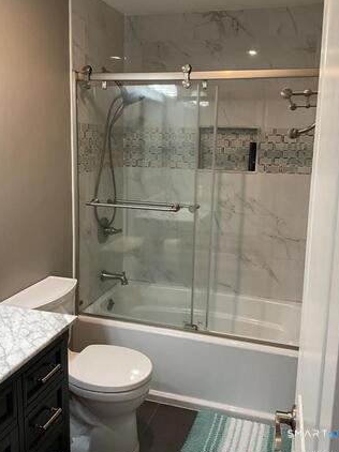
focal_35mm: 33
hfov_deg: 42.9
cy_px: 201
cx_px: 171
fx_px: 431
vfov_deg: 55.3
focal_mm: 3
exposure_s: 1/60
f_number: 1.8
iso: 100
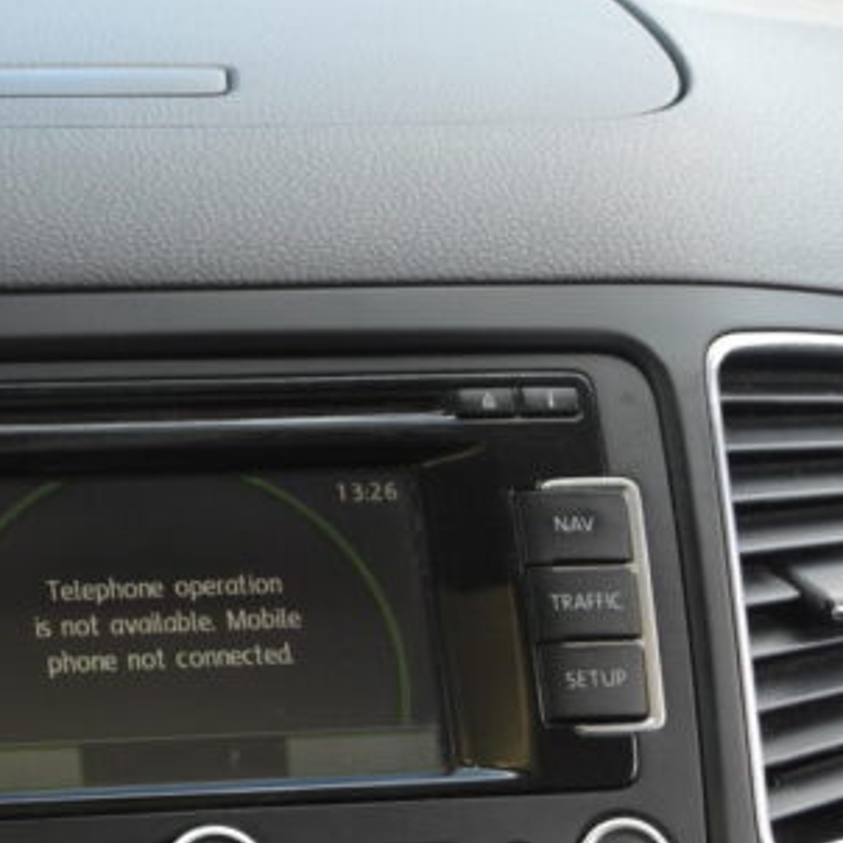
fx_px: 4023
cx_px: 140
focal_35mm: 146
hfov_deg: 11.9
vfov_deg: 11.9
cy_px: 606
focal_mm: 12.6
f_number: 3.5
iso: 100
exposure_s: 1/40
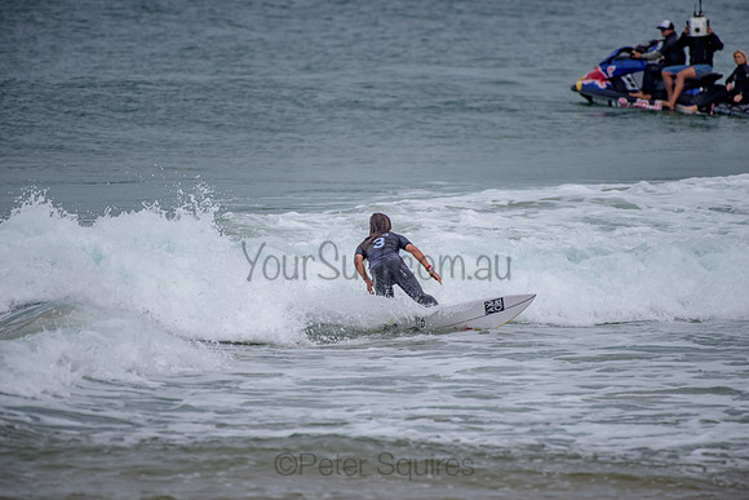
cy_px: 250
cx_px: 374
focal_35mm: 500
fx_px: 10405
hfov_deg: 4.1
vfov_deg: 2.8
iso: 180
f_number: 5.6
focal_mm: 500
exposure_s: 1/2000
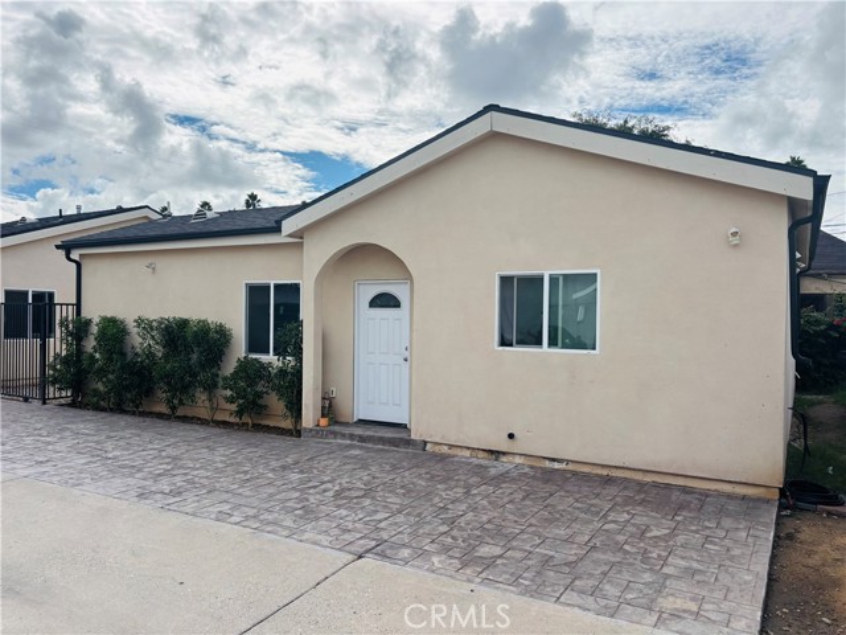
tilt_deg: -0.1
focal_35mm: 26
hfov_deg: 67.3
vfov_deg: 53.1
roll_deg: -0.5
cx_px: 423
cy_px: 318
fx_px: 635
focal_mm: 5.96
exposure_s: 1/5076
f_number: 1.6
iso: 50
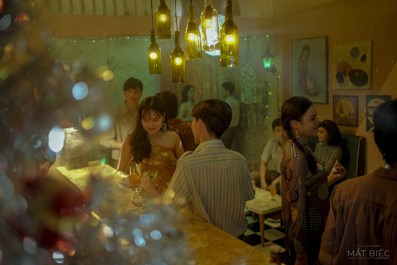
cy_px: 132
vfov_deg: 37.8
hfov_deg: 54.4
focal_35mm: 35
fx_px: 386
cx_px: 198
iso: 800
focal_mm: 23
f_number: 1.4
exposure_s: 1/125
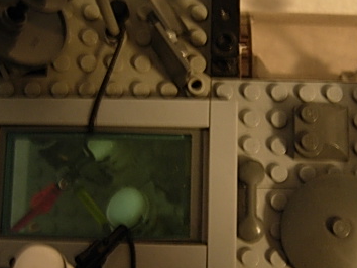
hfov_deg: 29.6
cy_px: 173
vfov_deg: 22.5
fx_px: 671
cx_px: 239
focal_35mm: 65
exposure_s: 1/4
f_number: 2.7
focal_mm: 7.5
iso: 137
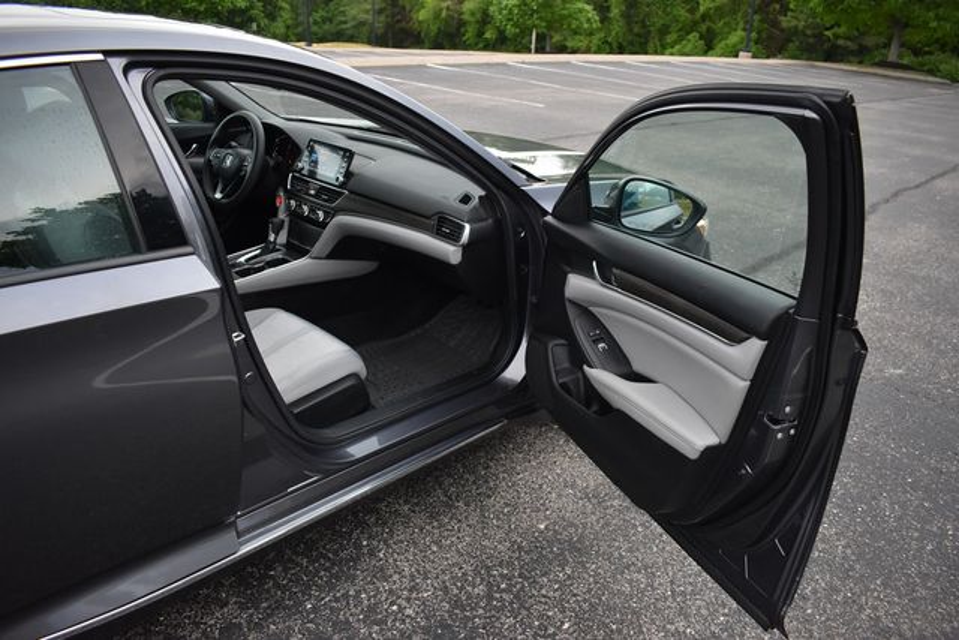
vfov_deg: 48.0
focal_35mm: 27
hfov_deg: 67.4
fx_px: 719
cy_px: 320
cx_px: 480
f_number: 3.5
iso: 800
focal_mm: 18
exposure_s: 1/125
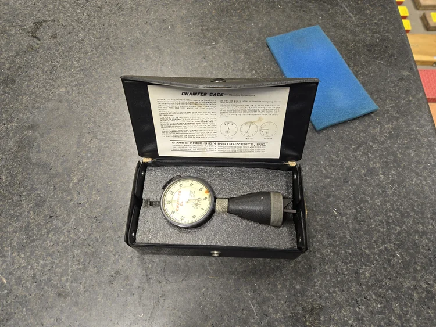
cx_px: 218
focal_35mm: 23
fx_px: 290
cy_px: 164
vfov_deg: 58.9
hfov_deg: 73.9
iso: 100
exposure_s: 1/120
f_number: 1.8
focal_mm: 5.4
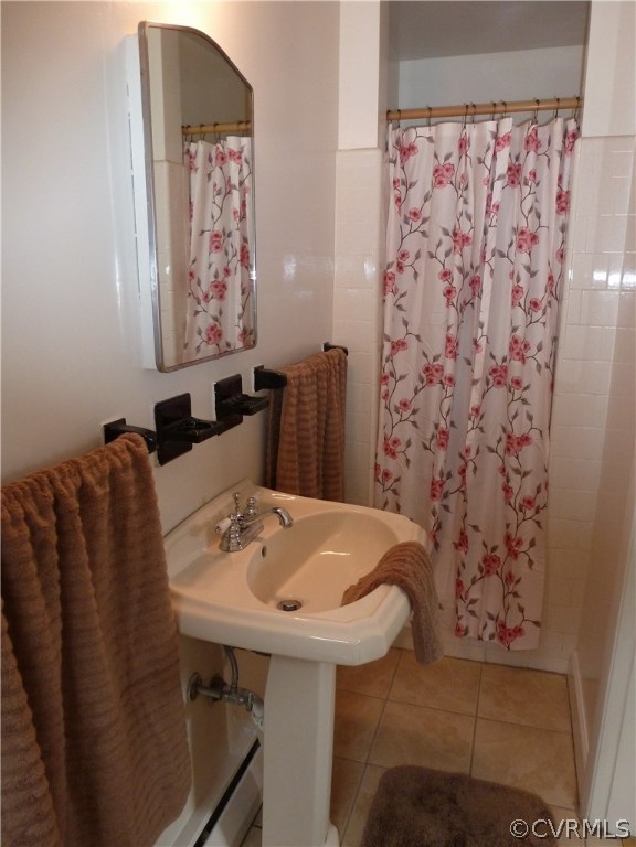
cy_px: 424
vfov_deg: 71.6
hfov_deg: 56.8
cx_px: 318
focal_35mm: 24
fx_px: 588
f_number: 3.3
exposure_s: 1/60
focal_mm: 4.3
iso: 250
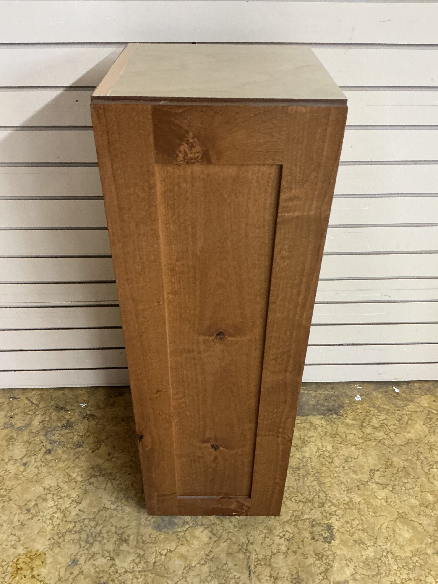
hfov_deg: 48.2
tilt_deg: -37.5
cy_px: 292
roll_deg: -0.7
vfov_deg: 61.7
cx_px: 219
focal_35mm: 29
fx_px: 489
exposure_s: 1/60
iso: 200
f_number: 1.8
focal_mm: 3
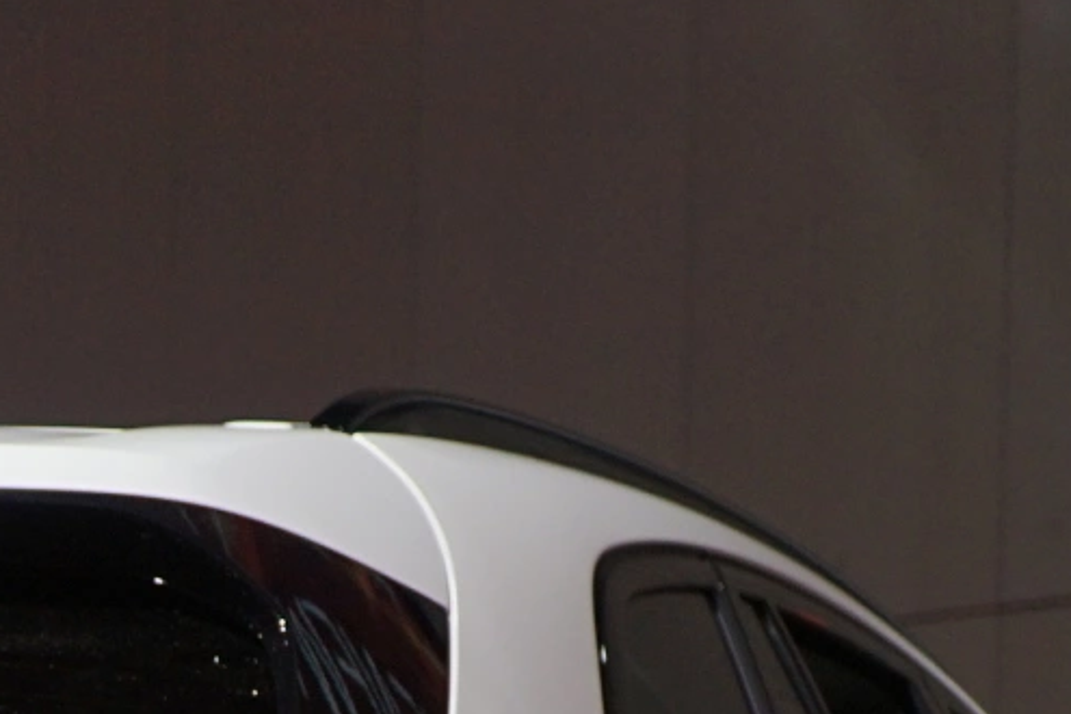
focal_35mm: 155
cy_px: 1566
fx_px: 4611
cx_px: -446
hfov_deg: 12.7
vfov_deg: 8.3
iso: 400
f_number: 4.5
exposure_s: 1/125
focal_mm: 32
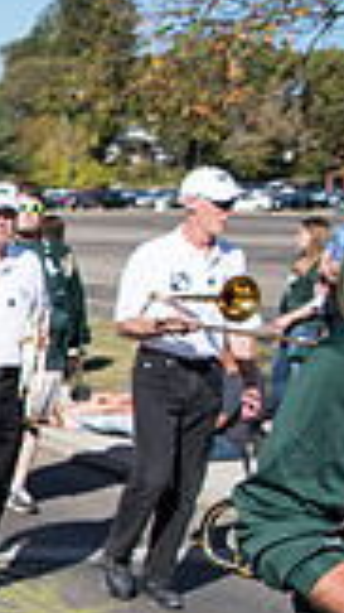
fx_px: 1461
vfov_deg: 23.4
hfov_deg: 10.3
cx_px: -643
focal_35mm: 90
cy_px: 464
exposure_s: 1/1600
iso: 250
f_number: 4.5
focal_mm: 24
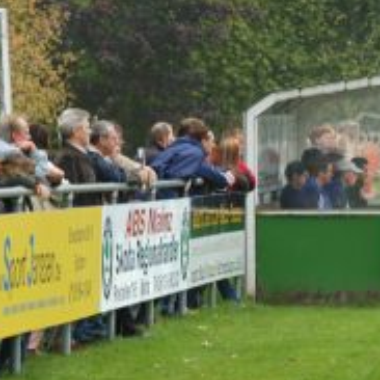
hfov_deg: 4.7
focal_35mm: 376
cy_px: 200
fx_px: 4669
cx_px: 218
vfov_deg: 4.7
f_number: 4.5
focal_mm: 135
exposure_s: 1/320
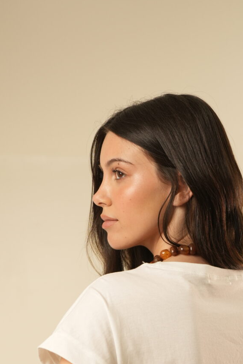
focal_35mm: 106
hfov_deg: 12.9
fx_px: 1073
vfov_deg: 18.8
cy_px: 349
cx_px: 174
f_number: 3.5
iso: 500
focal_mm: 50
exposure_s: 1/125
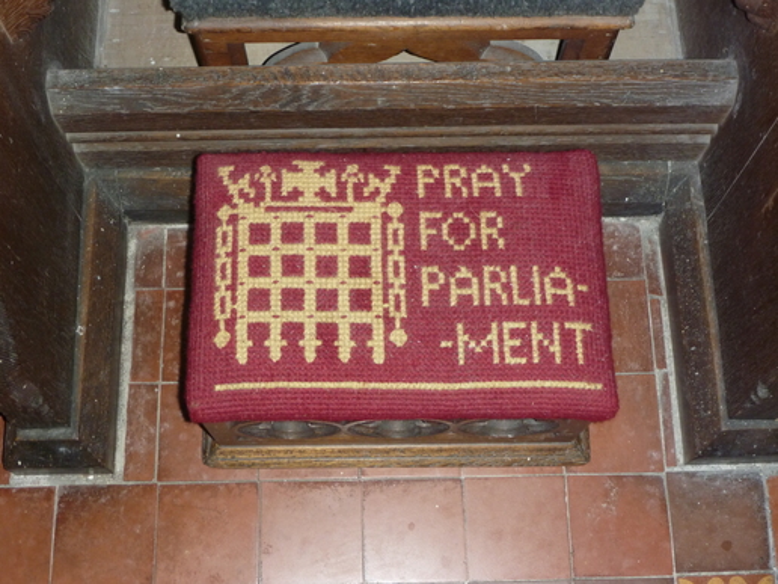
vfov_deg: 30.9
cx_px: 389
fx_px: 1056
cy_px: 292
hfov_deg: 40.4
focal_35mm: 47
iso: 250
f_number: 4.5
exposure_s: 1/40
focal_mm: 8.4
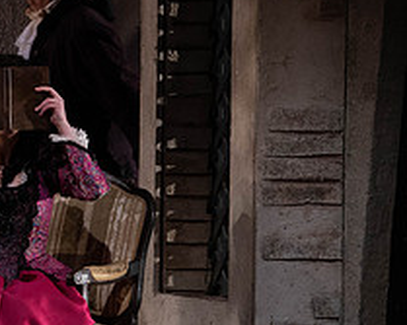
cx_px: -72
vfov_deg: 3.0
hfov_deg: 3.7
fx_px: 6273
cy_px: 131
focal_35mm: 521
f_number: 8
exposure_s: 1/250
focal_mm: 200
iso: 3200
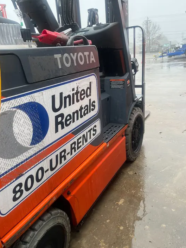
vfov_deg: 65.3
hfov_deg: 51.3
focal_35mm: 27
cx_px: 92
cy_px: 120
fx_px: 194
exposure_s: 1/235
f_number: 1.6
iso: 40
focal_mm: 5.1
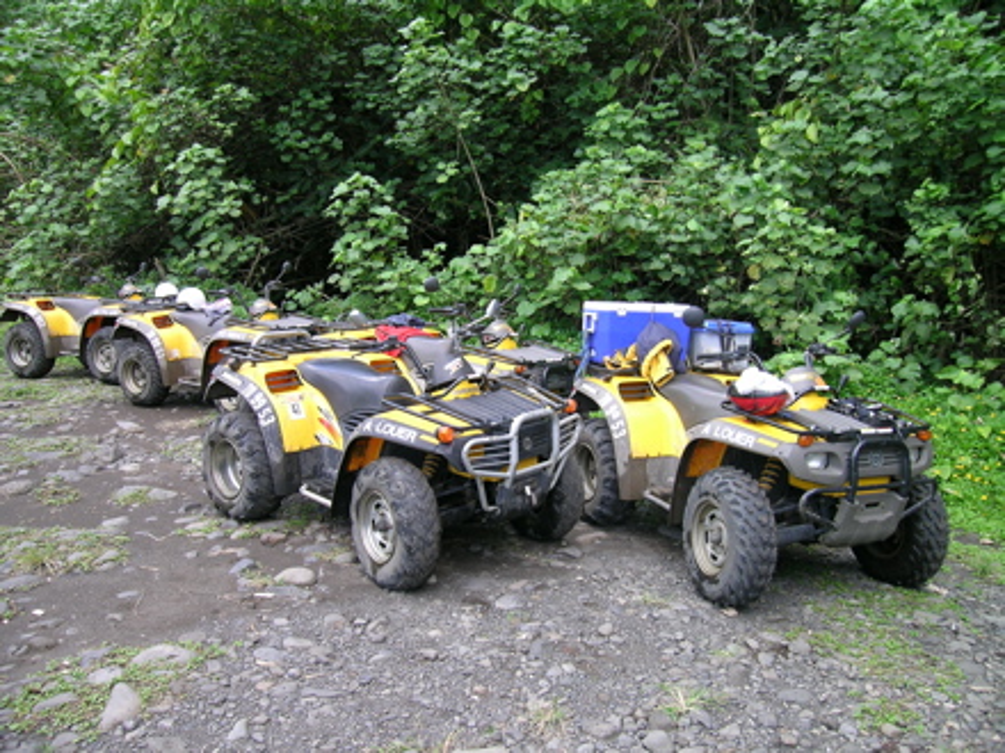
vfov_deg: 49.7
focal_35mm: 28
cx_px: 502
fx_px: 813
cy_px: 376
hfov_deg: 63.4
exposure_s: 1/71.1
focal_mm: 5.8
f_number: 3.5
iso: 50
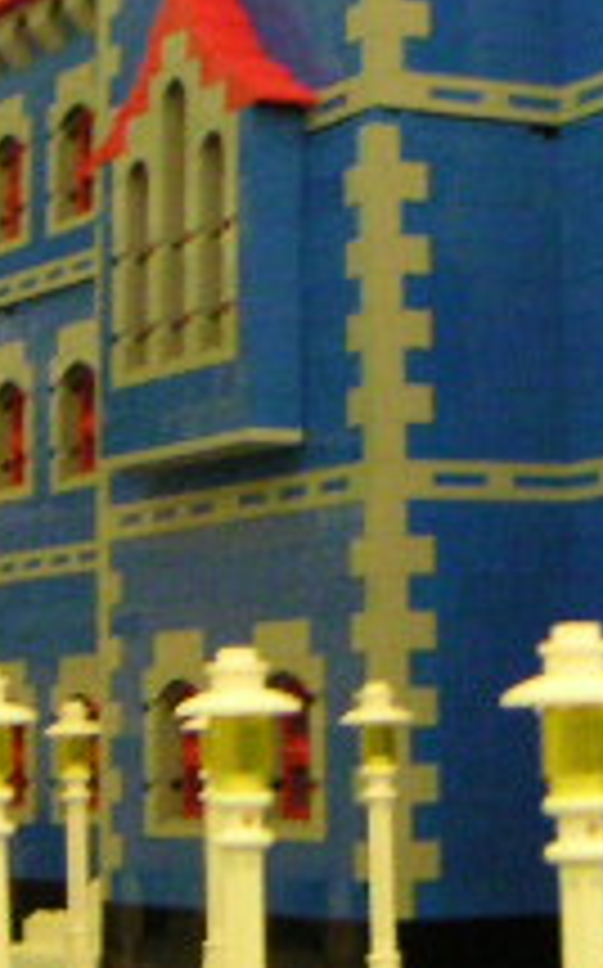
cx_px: 544
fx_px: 3083
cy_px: 171
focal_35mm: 117
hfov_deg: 11.1
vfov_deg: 17.7
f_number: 2.8
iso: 400
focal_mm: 4.8
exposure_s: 1/20
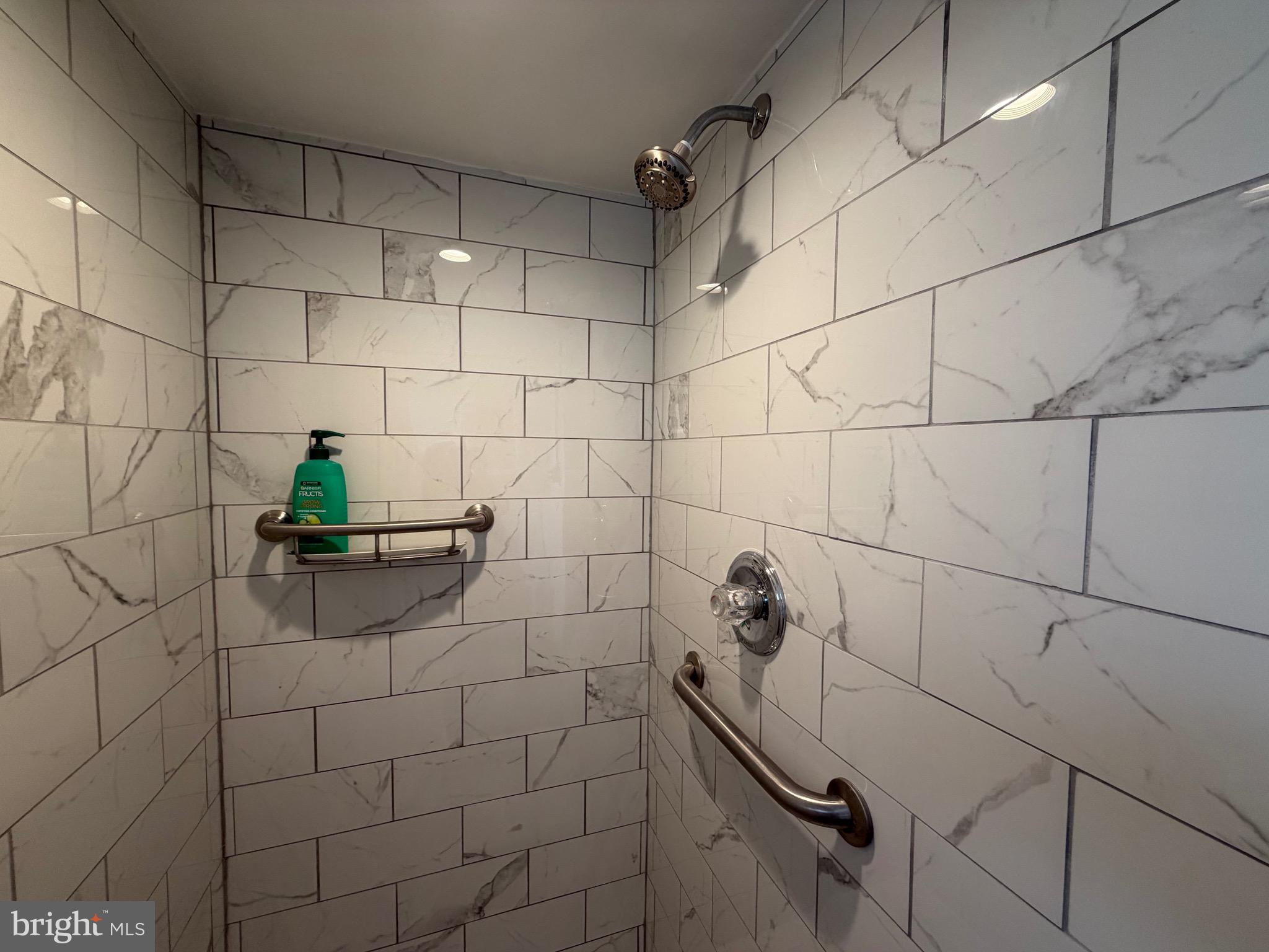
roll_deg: -0.5
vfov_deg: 85.7
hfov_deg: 102.1
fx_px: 513
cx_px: 634
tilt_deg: -3.4
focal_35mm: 14
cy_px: 476
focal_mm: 2.22
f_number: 2.2
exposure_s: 1/120
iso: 200
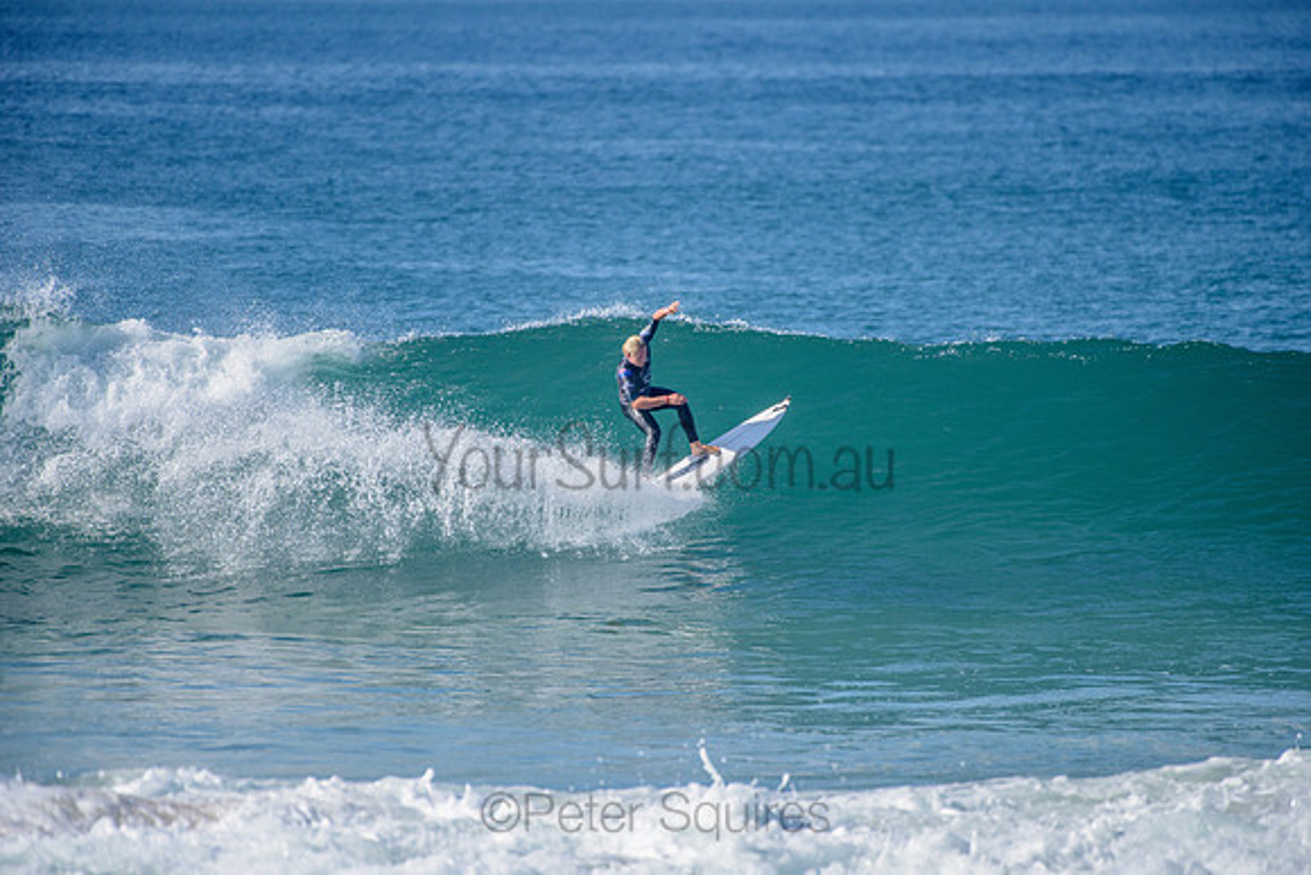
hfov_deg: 4.1
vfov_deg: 2.8
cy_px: 438
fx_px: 18212
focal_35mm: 500
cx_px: 656
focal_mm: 500
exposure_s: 1/2500
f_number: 5.6
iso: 280
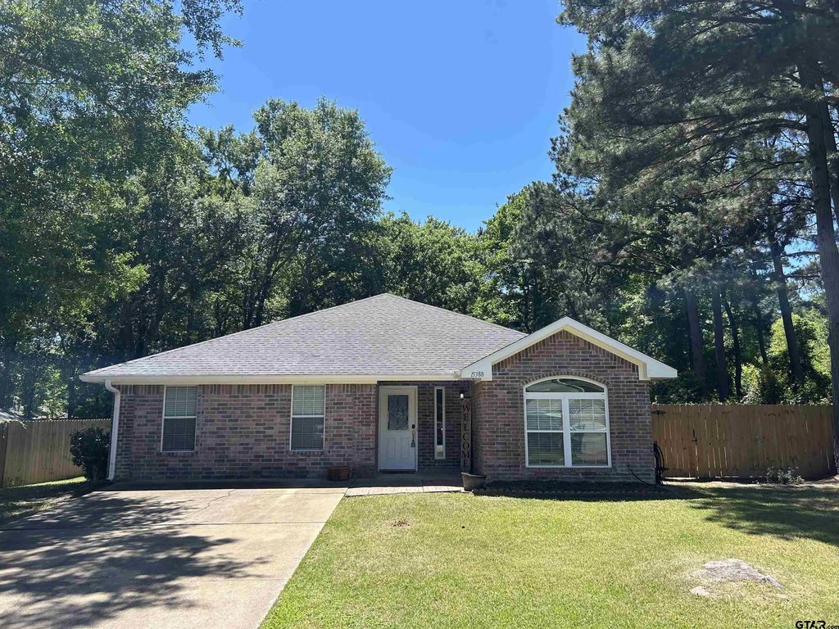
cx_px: 420
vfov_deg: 53.1
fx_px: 630
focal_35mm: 26
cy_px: 314
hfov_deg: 67.3
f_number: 1.5
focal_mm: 5.7
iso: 50
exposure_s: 1/1972
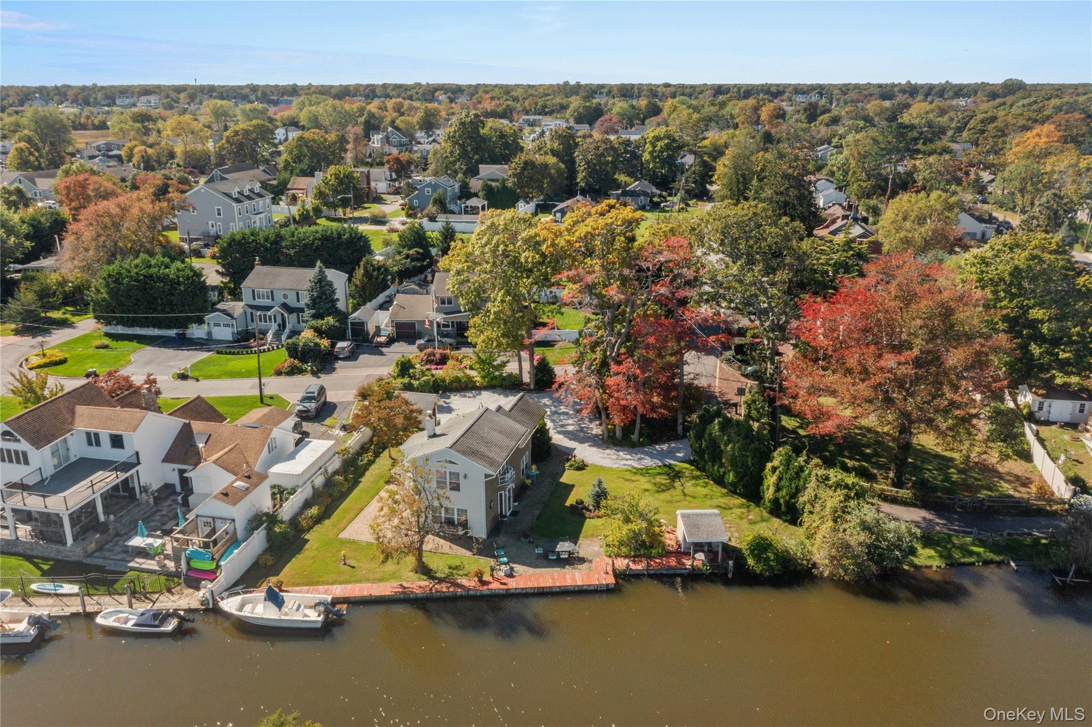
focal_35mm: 28
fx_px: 849
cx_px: 546
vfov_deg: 46.4
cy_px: 364
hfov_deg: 65.5
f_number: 11
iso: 100
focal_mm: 10.26
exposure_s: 1/200
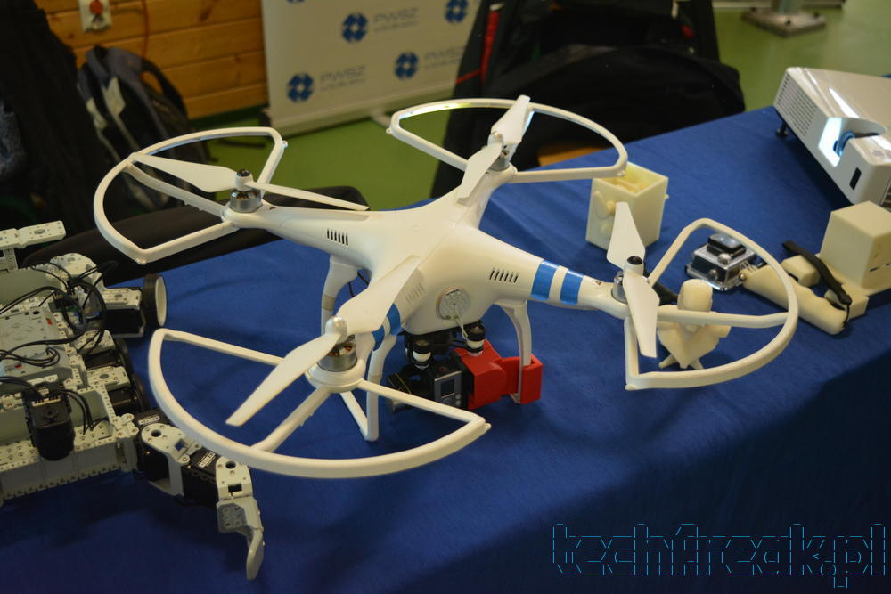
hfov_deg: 45.0
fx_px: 1077
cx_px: 446
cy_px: 297
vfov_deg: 30.9
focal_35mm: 44
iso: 1600
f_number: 4.2
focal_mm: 29
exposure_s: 1/30
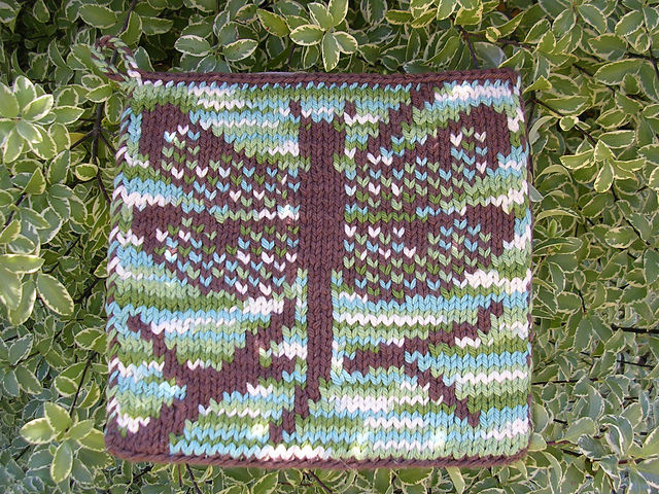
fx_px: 723
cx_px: 330
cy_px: 247
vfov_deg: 37.7
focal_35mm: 38
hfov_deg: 49.0
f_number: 2.8
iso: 50
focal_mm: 5.8
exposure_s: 1/166
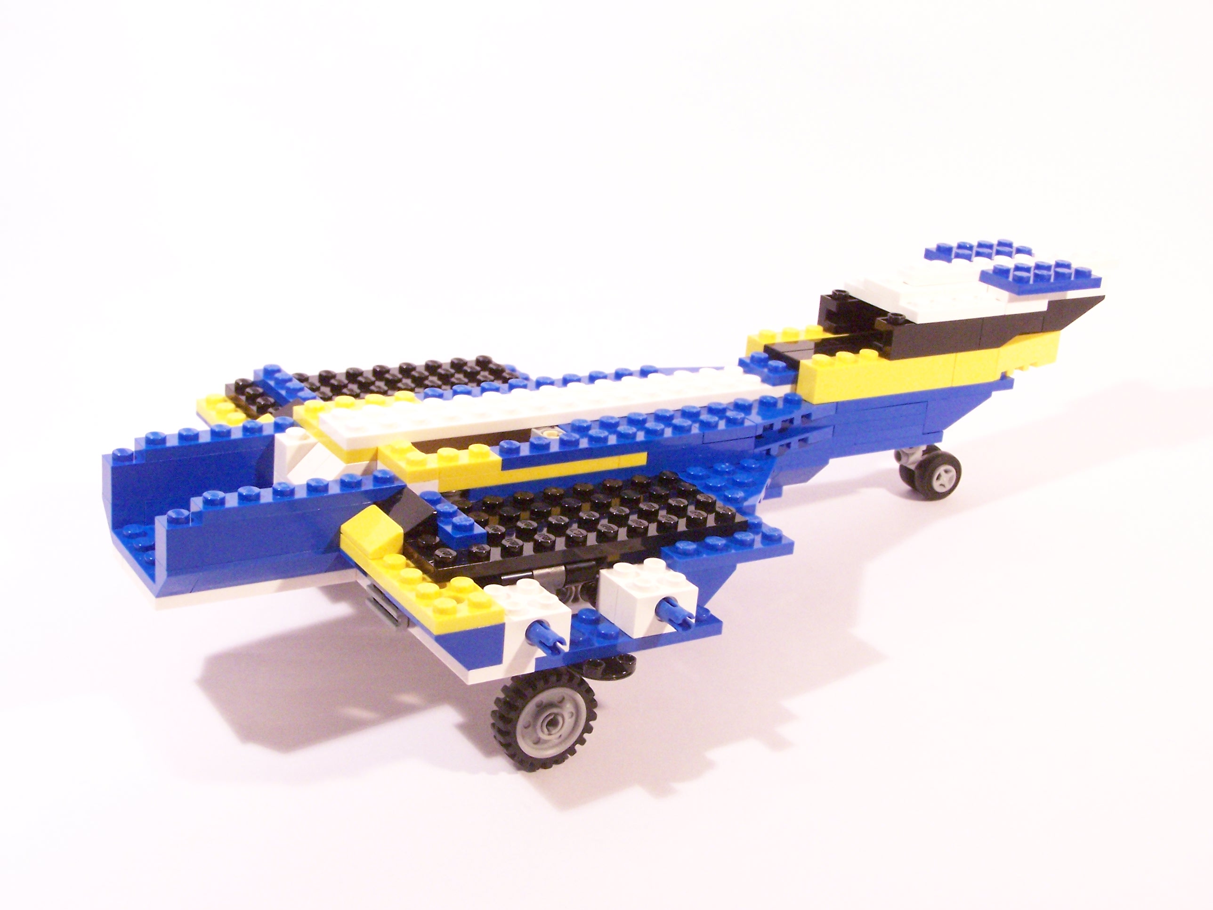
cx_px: 606
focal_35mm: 51
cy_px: 455
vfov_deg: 28.6
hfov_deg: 37.5
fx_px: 1787
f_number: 4
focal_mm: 8.5
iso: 400
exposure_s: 1/20
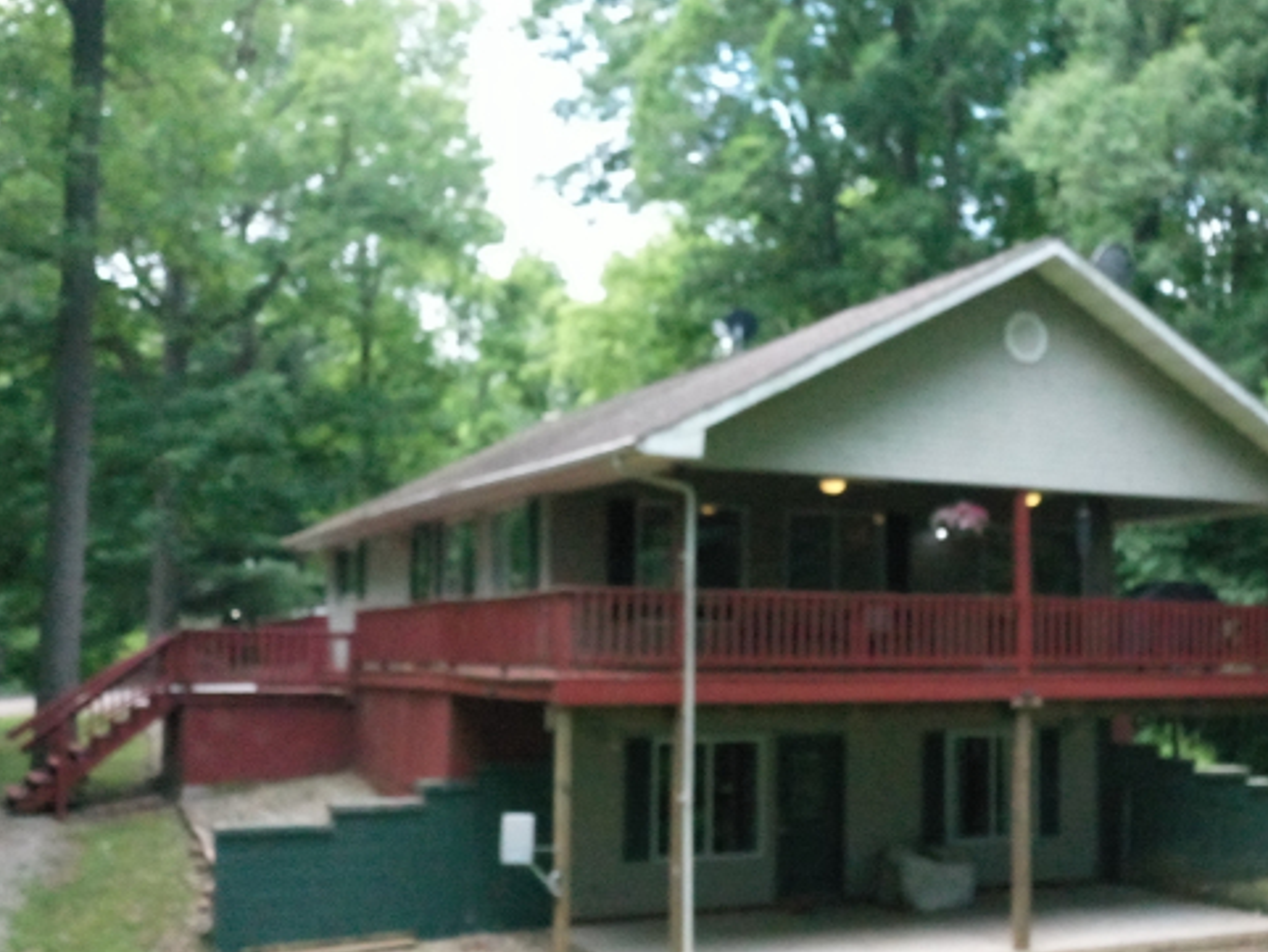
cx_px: 817
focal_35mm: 42
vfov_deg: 34.3
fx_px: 1539
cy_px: 562
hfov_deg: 44.3
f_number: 3.2
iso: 6400
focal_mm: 10.26
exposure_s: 1/8000
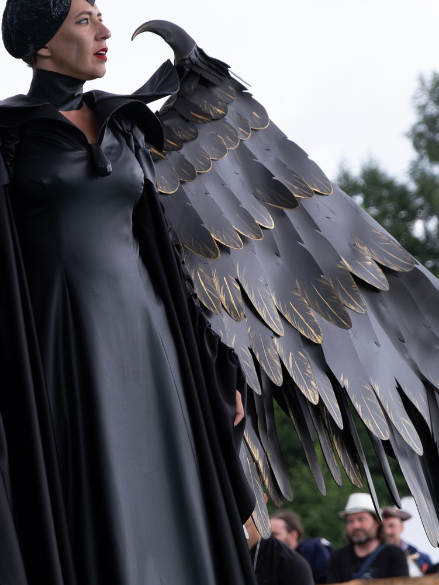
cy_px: 209
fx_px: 3451
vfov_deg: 9.7
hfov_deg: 7.3
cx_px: 60
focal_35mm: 204
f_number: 3.6
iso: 640
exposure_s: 1/800
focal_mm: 55
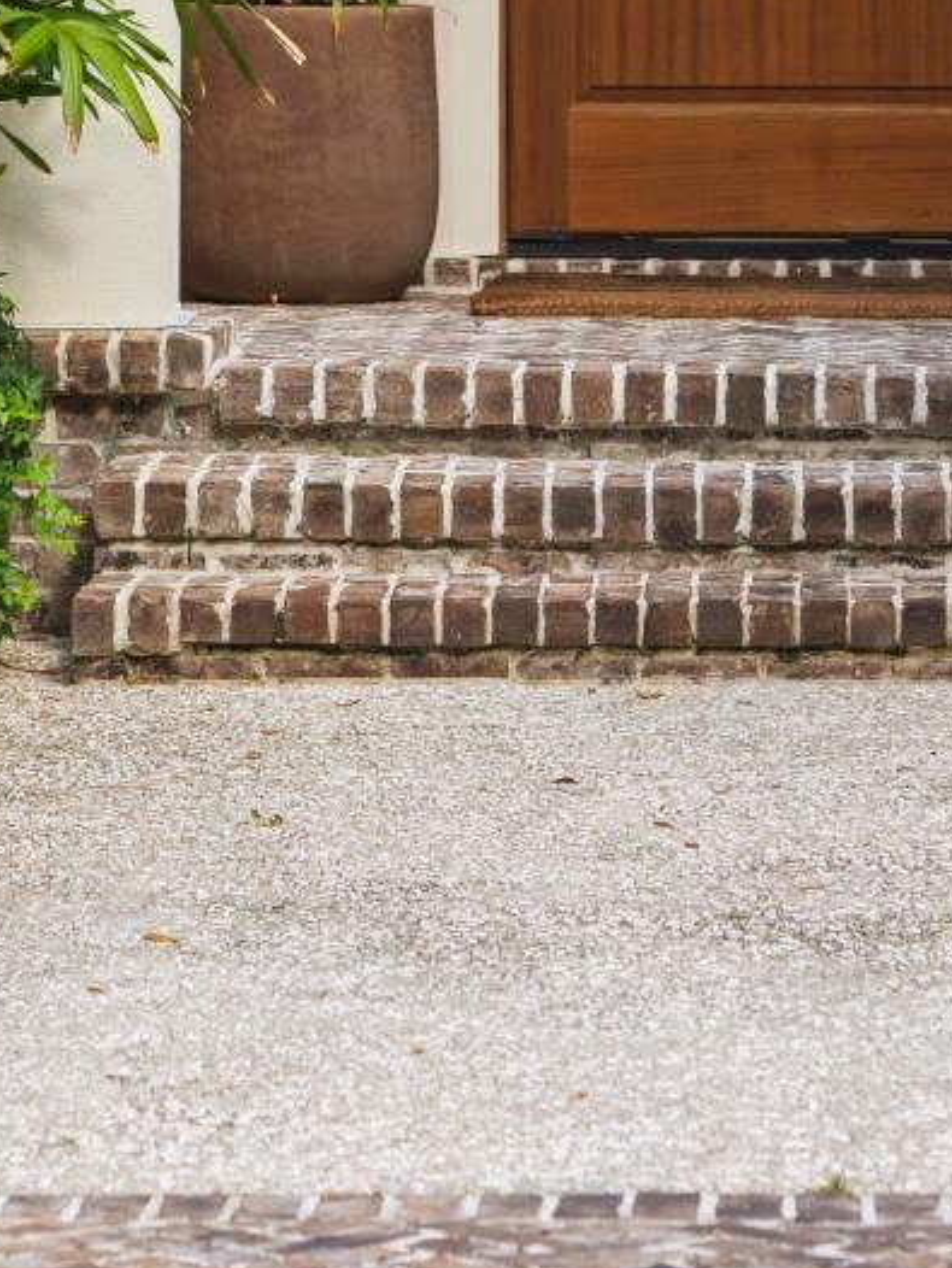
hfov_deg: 5.6
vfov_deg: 7.4
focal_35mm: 263
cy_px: -703
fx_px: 9636
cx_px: 877
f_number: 4
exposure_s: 1/400
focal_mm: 72
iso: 250
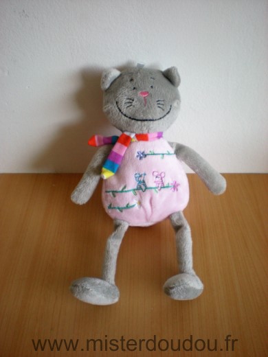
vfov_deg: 49.0
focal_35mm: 38
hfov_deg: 37.7
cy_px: 178
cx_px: 134
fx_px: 392
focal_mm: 6.3
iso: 171
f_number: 3.1
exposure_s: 1/63.6
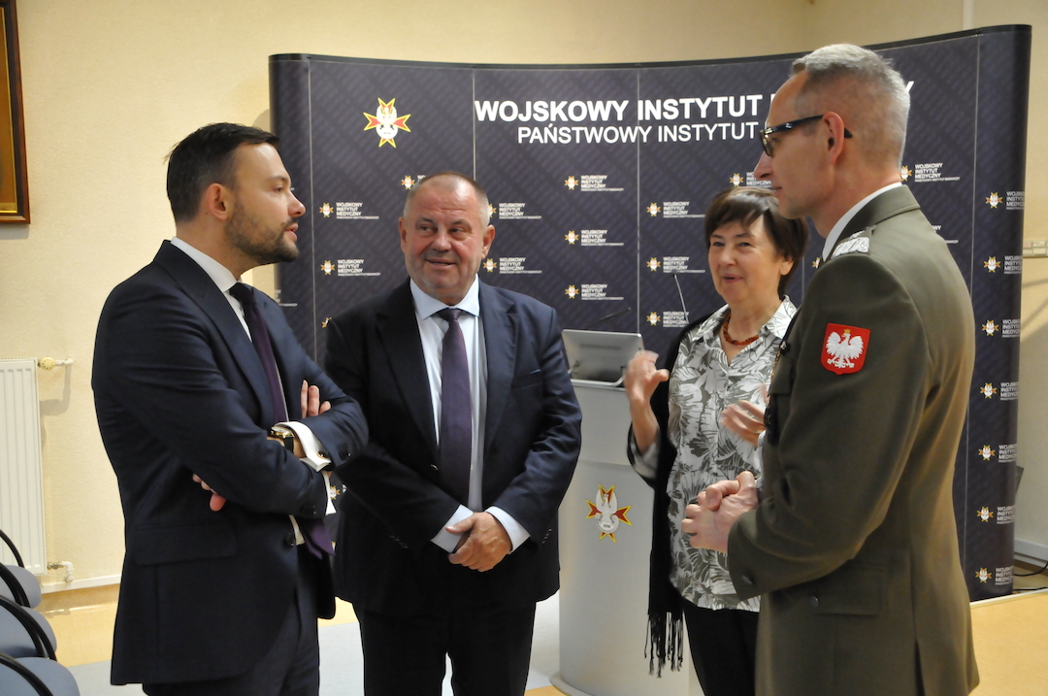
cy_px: 348
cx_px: 524
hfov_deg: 49.6
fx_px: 1134
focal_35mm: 39
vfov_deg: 34.1
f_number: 5.6
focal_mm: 26
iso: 2500
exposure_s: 1/40
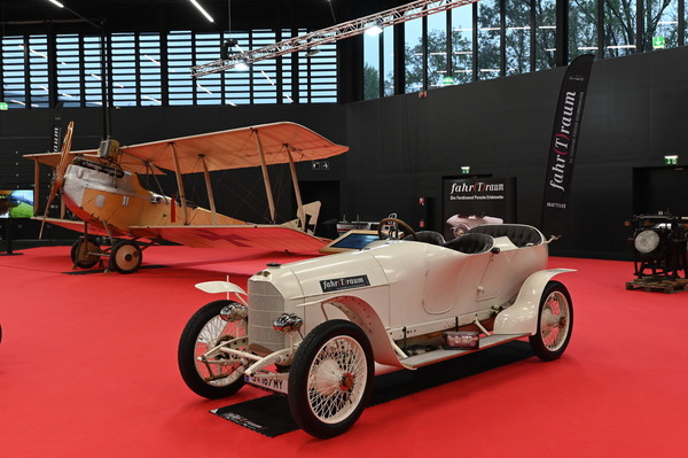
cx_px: 344
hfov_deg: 54.5
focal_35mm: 35
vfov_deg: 37.8
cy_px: 229
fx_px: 668
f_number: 5
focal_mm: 35
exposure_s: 1/100
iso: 1000
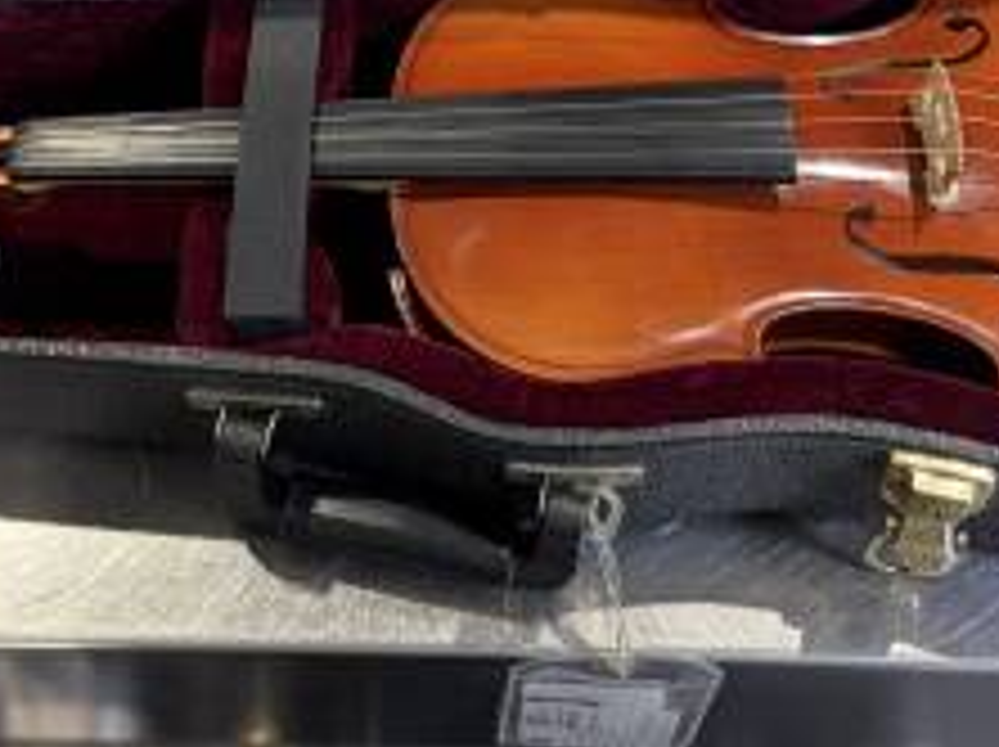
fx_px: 1759
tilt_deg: -53.3
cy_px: -99
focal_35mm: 61
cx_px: 400
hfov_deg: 31.6
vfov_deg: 22.5
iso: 250
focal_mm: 5.96
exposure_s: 1/60
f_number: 1.6
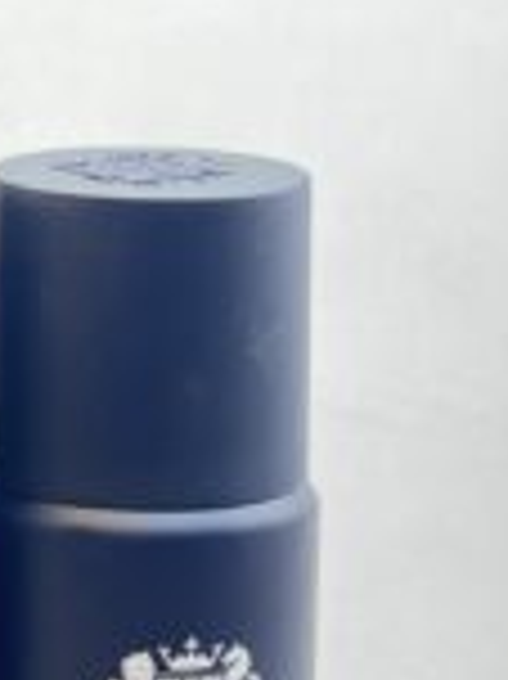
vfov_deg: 8.3
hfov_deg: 6.2
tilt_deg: -13.8
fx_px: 4664
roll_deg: -0.5
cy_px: 734
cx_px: 0
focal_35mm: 238
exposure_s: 1/33
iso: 320
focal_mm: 9
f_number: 2.8
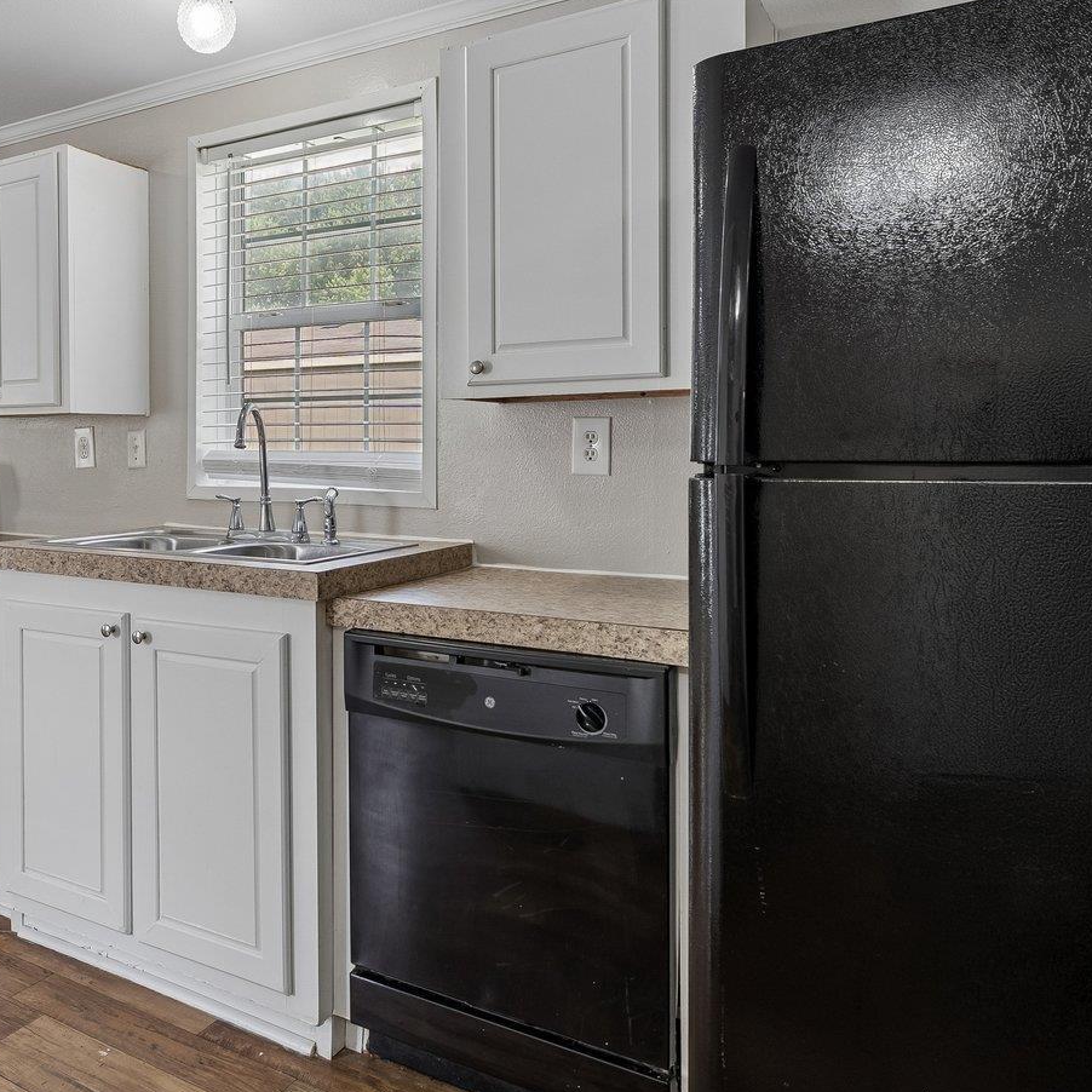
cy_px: 469
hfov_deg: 56.9
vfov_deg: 58.8
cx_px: 311
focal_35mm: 27
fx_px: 964
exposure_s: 1/25
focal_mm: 14
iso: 500
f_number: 6.3
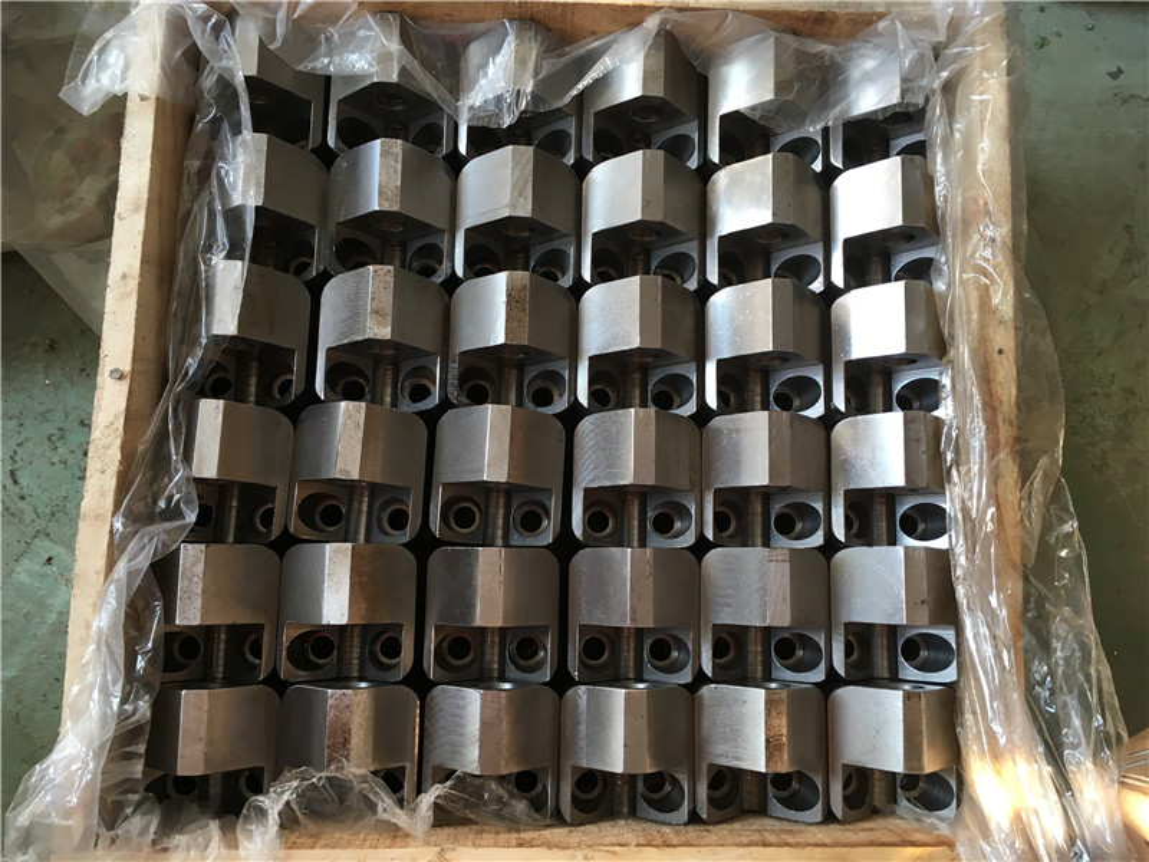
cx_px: 574
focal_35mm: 29
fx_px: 963
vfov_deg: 48.2
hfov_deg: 61.7
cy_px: 431
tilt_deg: -80.2
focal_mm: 4.15
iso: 32
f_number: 2.2
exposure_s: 1/33
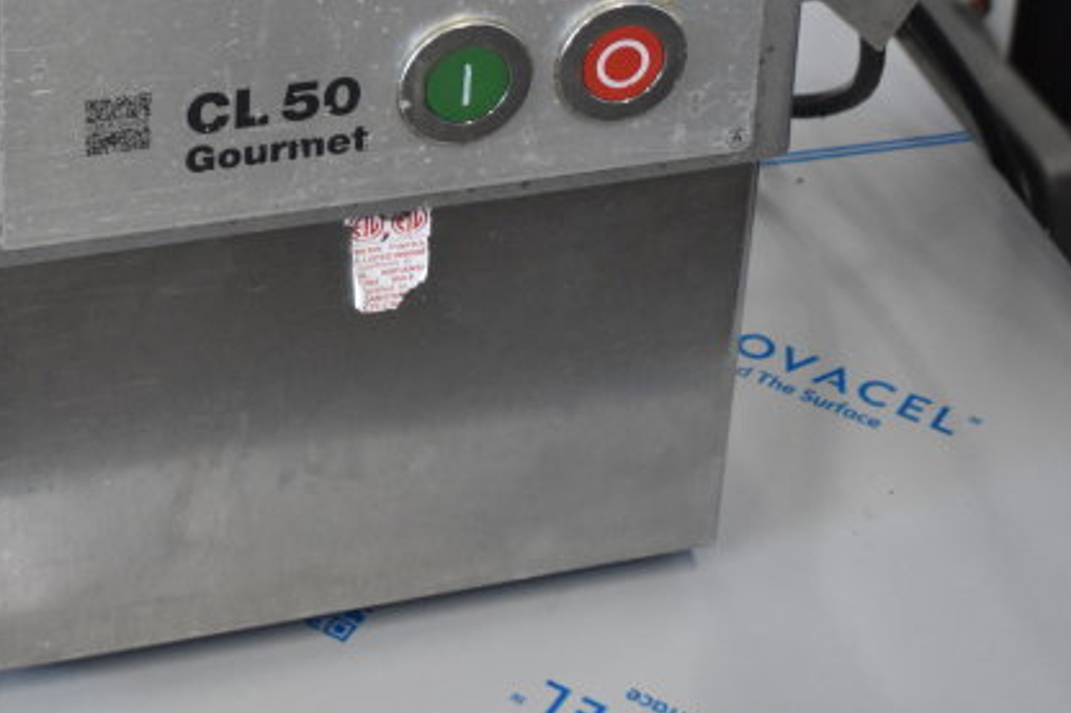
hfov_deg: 20.5
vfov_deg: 13.0
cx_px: 340
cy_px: -408
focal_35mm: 99
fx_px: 2944
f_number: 4.2
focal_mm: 30
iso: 1600
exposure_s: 1/50
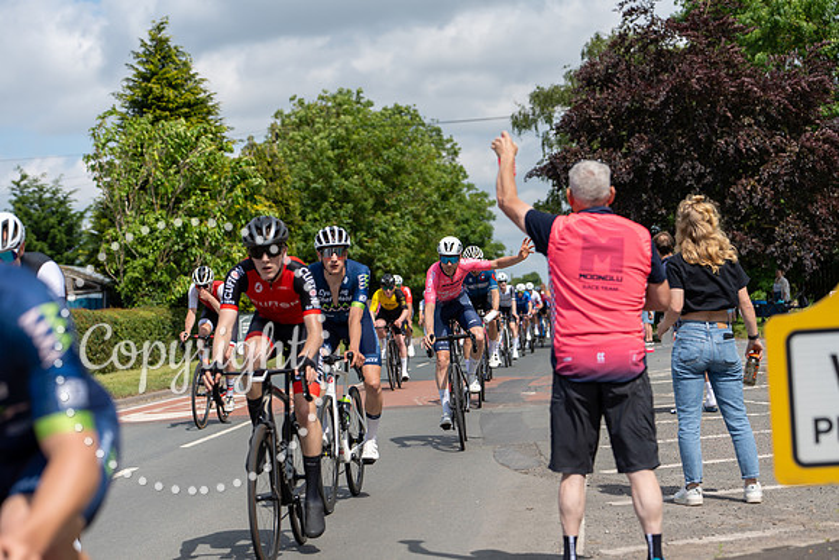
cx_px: 420
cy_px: 280
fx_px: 1958
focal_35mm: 84
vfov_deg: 16.3
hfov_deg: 24.2
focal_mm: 84
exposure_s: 1/1250
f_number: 3.5
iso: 100
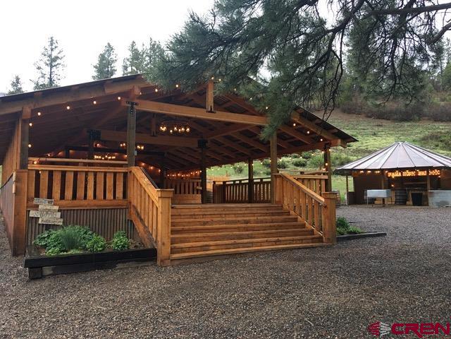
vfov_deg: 48.2
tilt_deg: +6.3
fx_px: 378
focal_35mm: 29
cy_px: 170
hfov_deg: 61.7
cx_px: 226
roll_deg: -0.7
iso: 40
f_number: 2.2
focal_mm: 4.15
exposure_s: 1/30
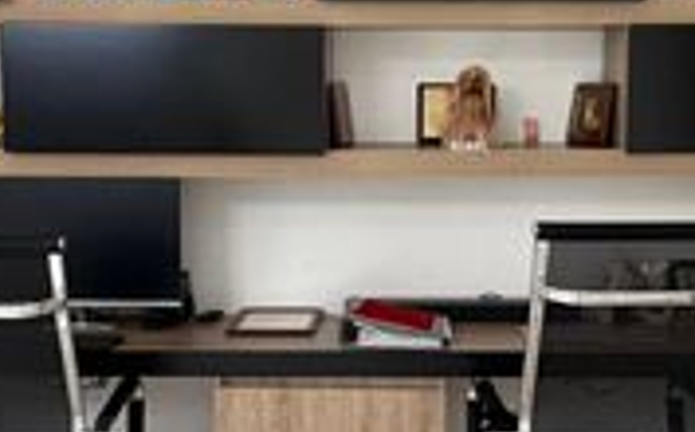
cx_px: 402
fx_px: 1059
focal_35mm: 56
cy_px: 267
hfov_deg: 36.3
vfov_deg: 23.0
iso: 320
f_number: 2.2
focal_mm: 2.22
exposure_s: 1/60
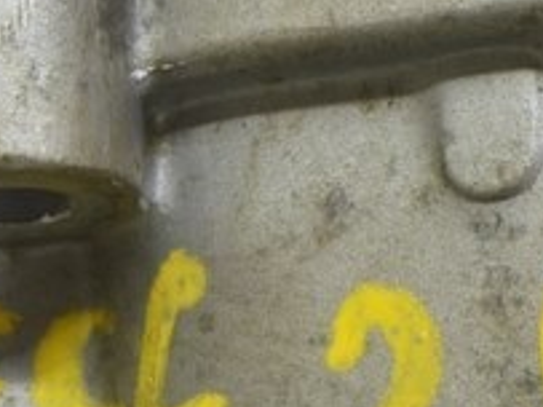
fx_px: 6278
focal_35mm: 400
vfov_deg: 3.7
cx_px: 131
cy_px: 390
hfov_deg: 5.0
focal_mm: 55
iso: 400
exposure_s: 1/20
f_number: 5.6
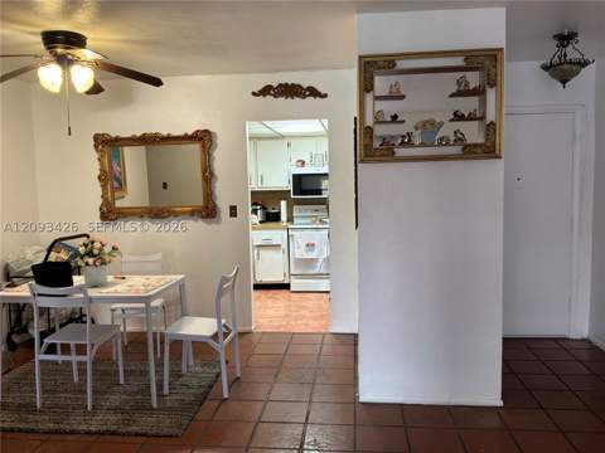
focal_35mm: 28
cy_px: 226
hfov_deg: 63.4
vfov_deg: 49.7
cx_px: 302
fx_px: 489
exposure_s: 1/60
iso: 100
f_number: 1.8
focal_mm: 3
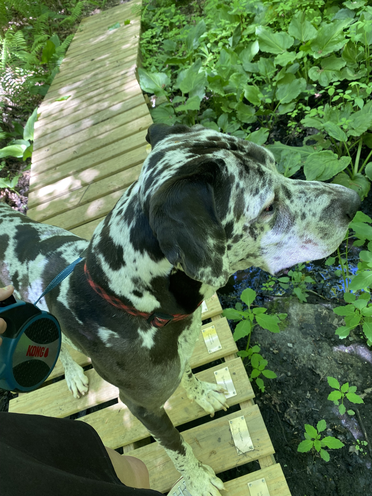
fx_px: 373
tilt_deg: -43.0
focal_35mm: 26
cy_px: 248
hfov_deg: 53.1
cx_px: 186
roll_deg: +23.0
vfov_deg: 67.3
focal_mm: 4.25
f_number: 1.8
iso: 80
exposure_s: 1/122
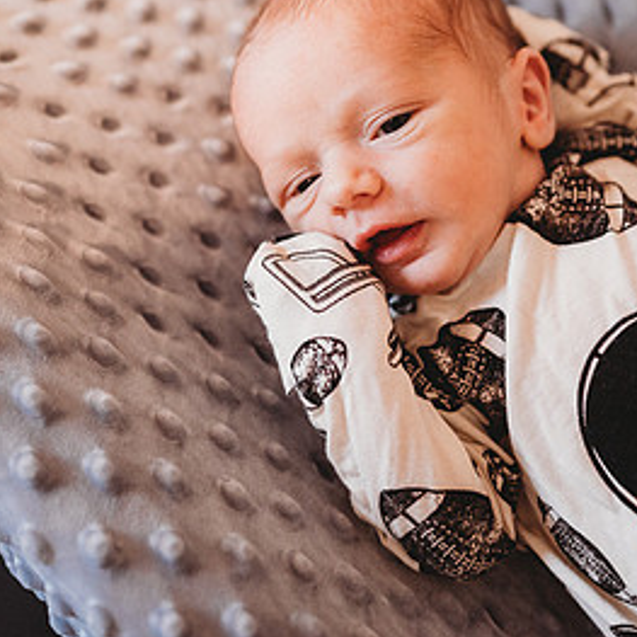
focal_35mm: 45
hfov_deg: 37.3
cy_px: 185
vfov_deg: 36.9
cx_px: 400
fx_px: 937
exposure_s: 1/160
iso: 800
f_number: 2.2
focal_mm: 24
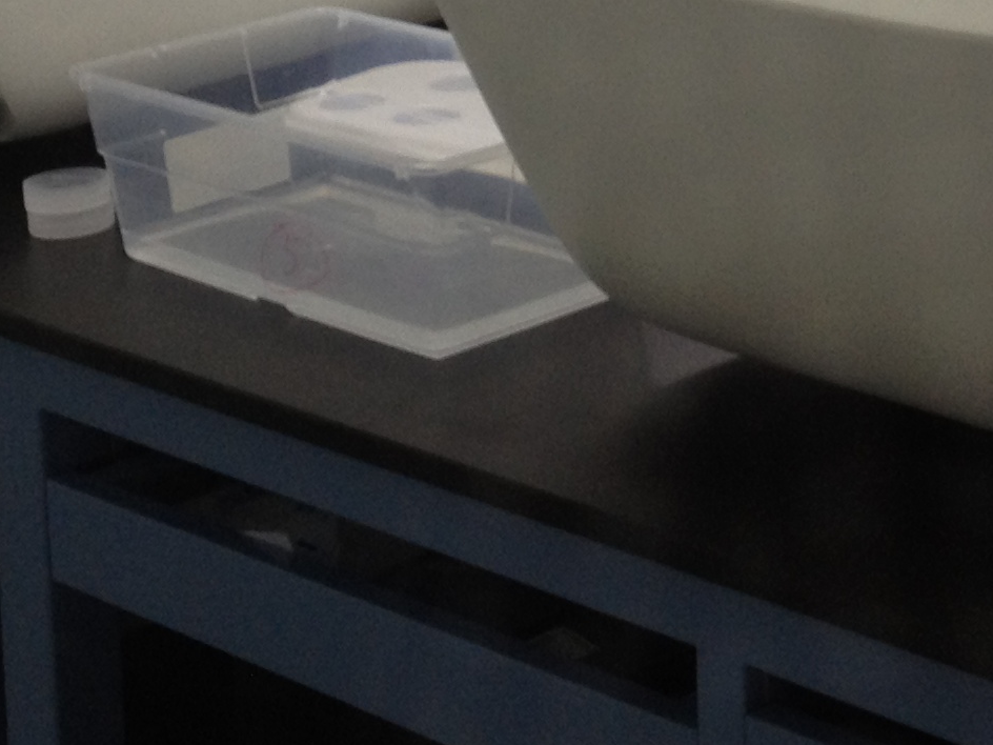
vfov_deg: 11.8
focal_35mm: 121
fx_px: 3471
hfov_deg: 16.2
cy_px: -345
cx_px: 701
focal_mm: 4.28
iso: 80
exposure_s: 1/20
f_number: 2.4
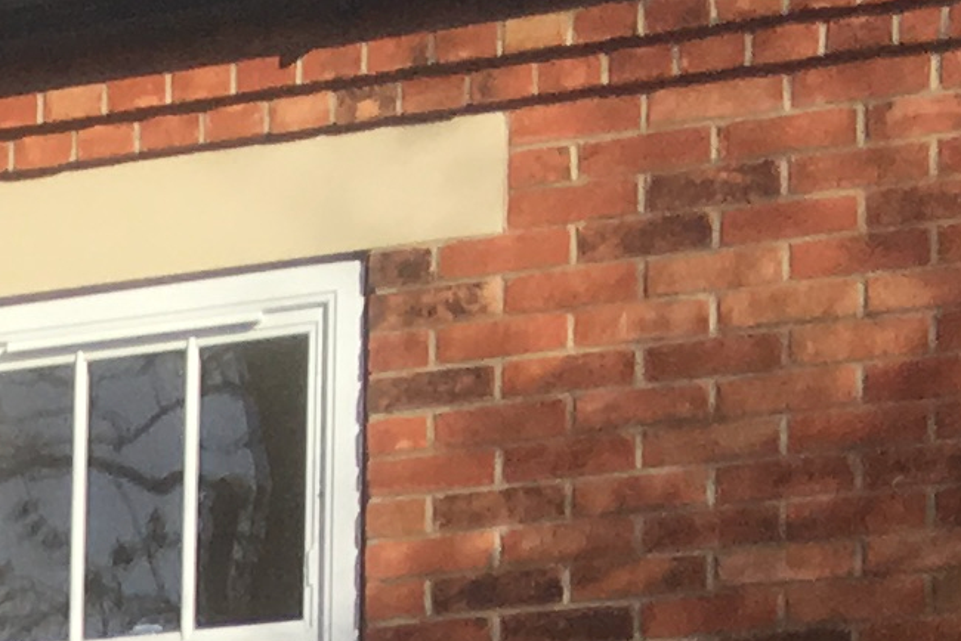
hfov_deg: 9.3
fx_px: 4994
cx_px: -1656
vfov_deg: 6.9
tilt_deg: +0.8
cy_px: 1594
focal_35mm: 187
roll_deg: -0.6
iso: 25
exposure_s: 1/1183
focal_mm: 4.15
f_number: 2.2
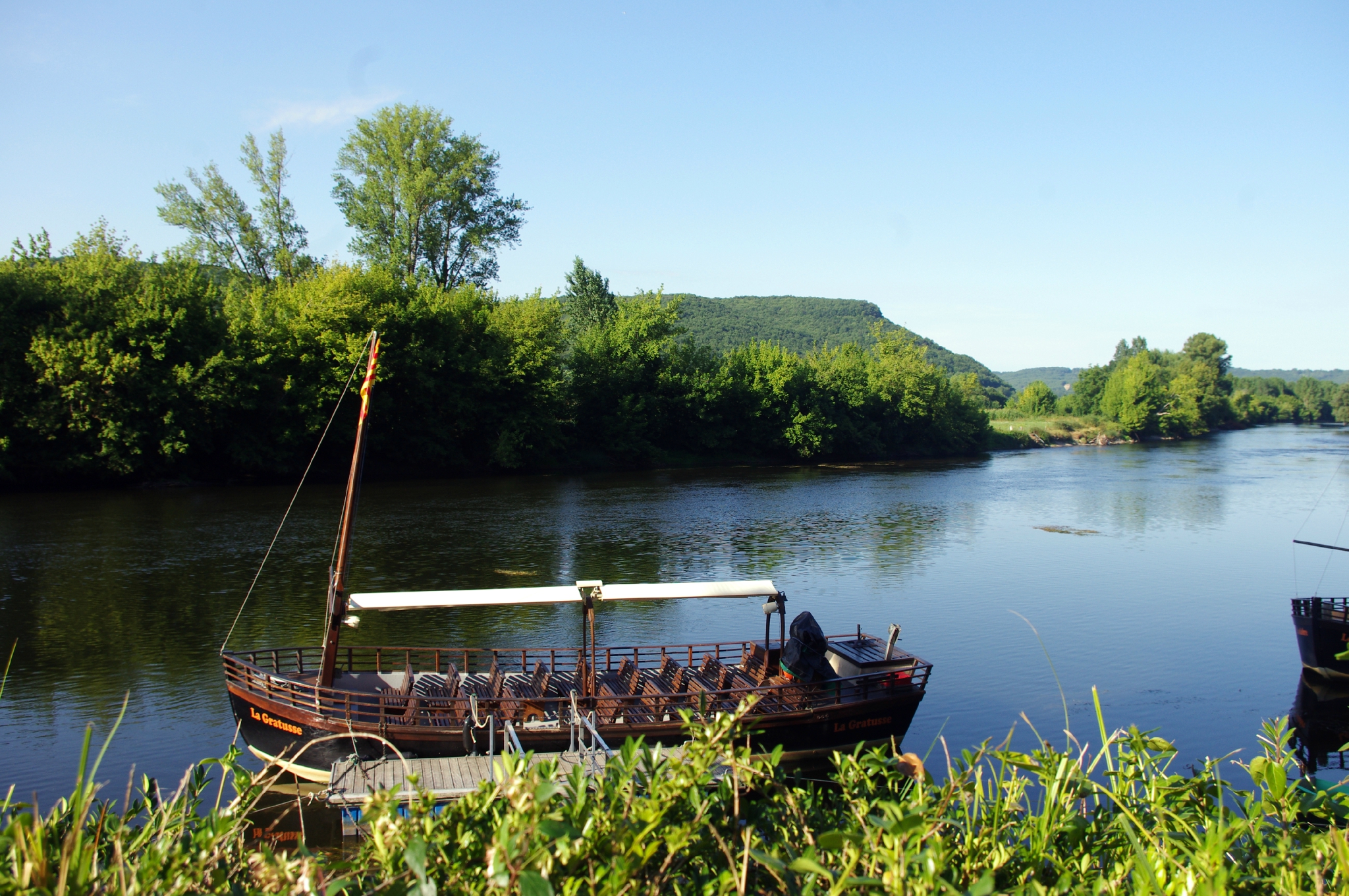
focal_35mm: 31
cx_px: 674
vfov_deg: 42.2
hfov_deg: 60.3
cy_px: 448
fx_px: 1160
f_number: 7.1
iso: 200
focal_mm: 21.25
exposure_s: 1/320
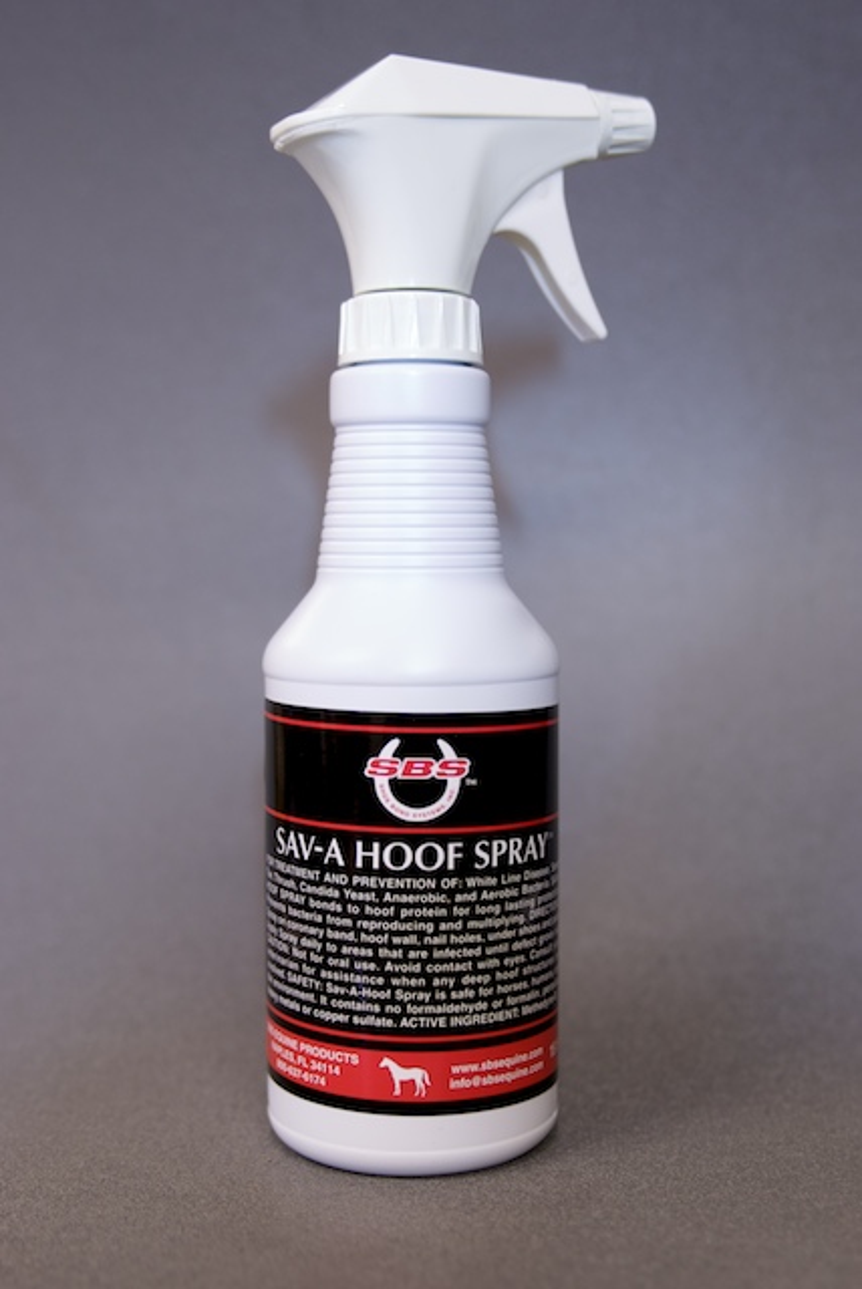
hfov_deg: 28.1
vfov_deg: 41.1
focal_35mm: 48
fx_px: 1720
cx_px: 431
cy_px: 644
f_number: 2.8
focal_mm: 32
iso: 200
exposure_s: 1/8
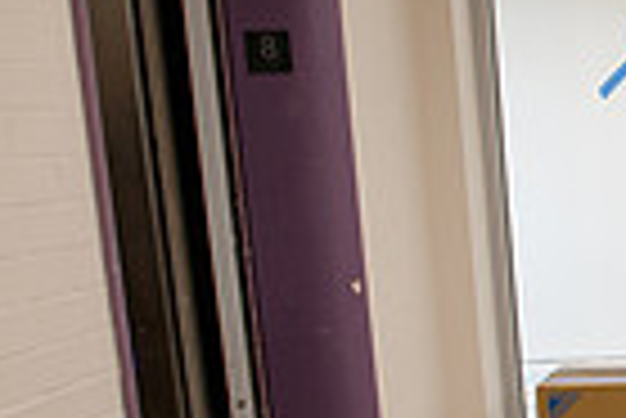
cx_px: 1018
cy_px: 339
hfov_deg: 21.9
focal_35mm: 71
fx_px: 1236
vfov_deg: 19.0
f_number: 4
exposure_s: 1/250
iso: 500
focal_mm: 17
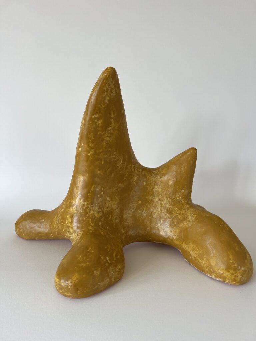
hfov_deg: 53.1
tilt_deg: -9.8
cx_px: 128
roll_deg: +1.0
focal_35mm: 26
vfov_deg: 67.3
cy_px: 170
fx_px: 256
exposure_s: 1/174
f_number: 1.5
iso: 40
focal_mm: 5.7
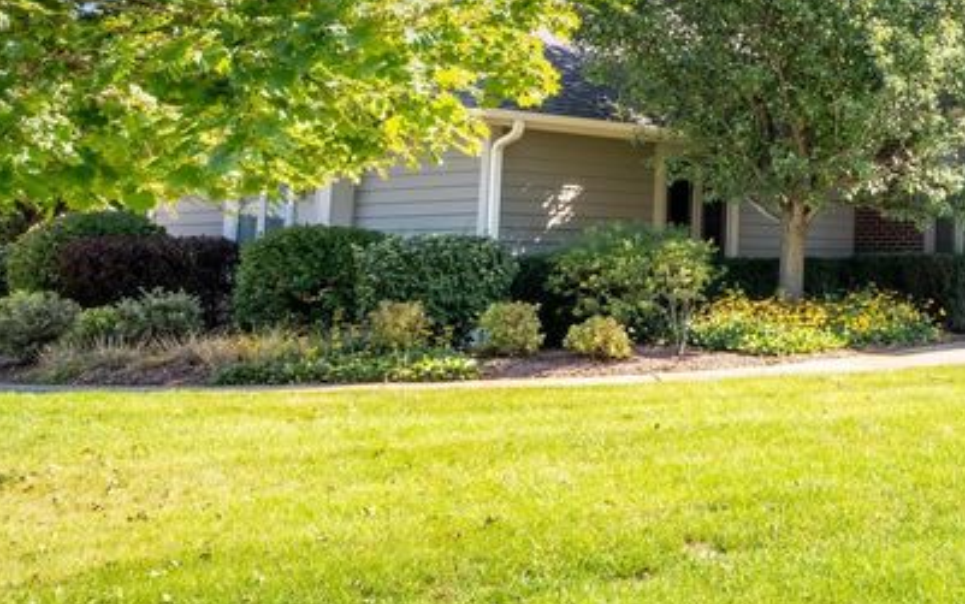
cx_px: 1107
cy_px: 90
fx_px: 1368
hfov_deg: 33.1
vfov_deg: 24.4
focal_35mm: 52
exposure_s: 1/500
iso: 320
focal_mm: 20
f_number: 8
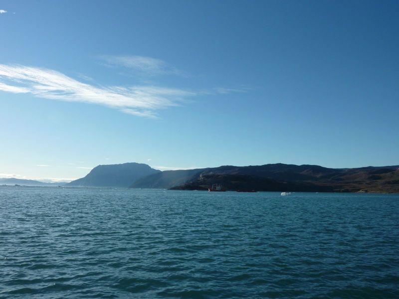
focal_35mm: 29
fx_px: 334
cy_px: 150
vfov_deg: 48.2
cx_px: 200
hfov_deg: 61.7
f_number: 5.6
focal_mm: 4.7
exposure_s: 1/640
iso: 80
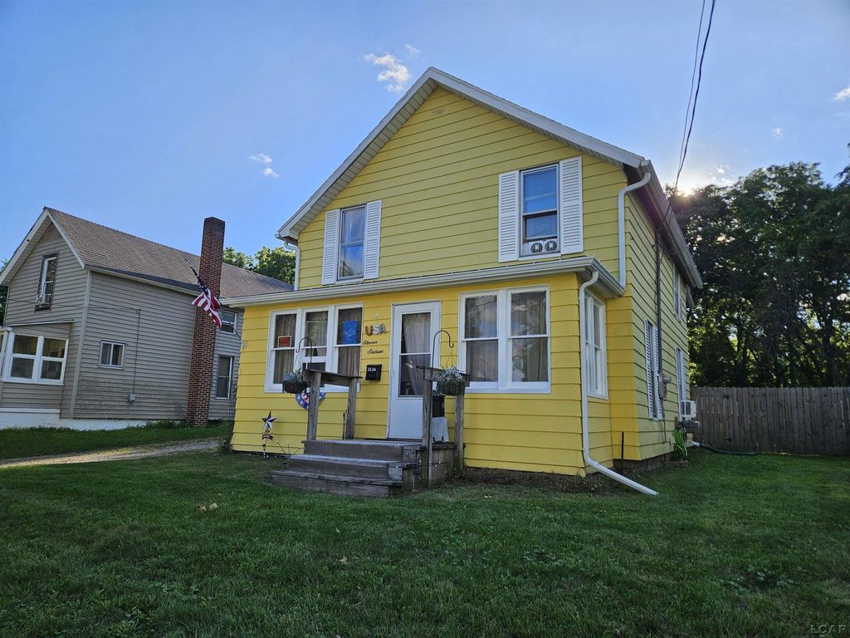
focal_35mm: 23
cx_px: 425
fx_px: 565
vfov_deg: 58.9
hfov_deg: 73.9
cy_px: 319
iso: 25
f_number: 1.8
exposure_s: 1/1087
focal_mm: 5.4
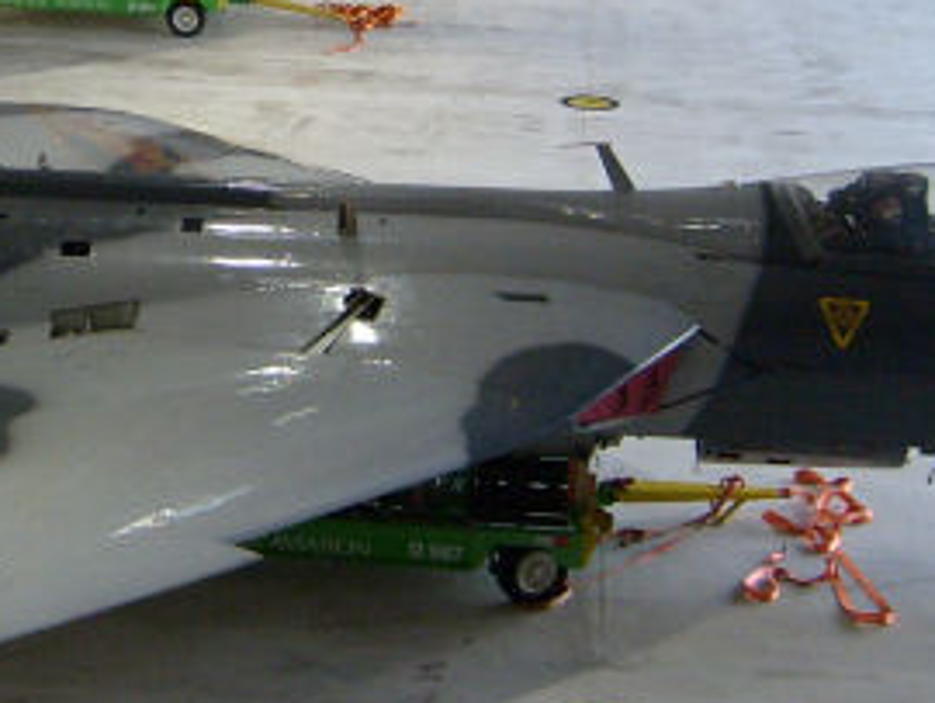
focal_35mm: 101
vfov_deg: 14.5
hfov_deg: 19.2
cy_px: 95
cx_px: 145
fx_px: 2731
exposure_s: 1/60
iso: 100
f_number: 2.8
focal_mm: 5.8
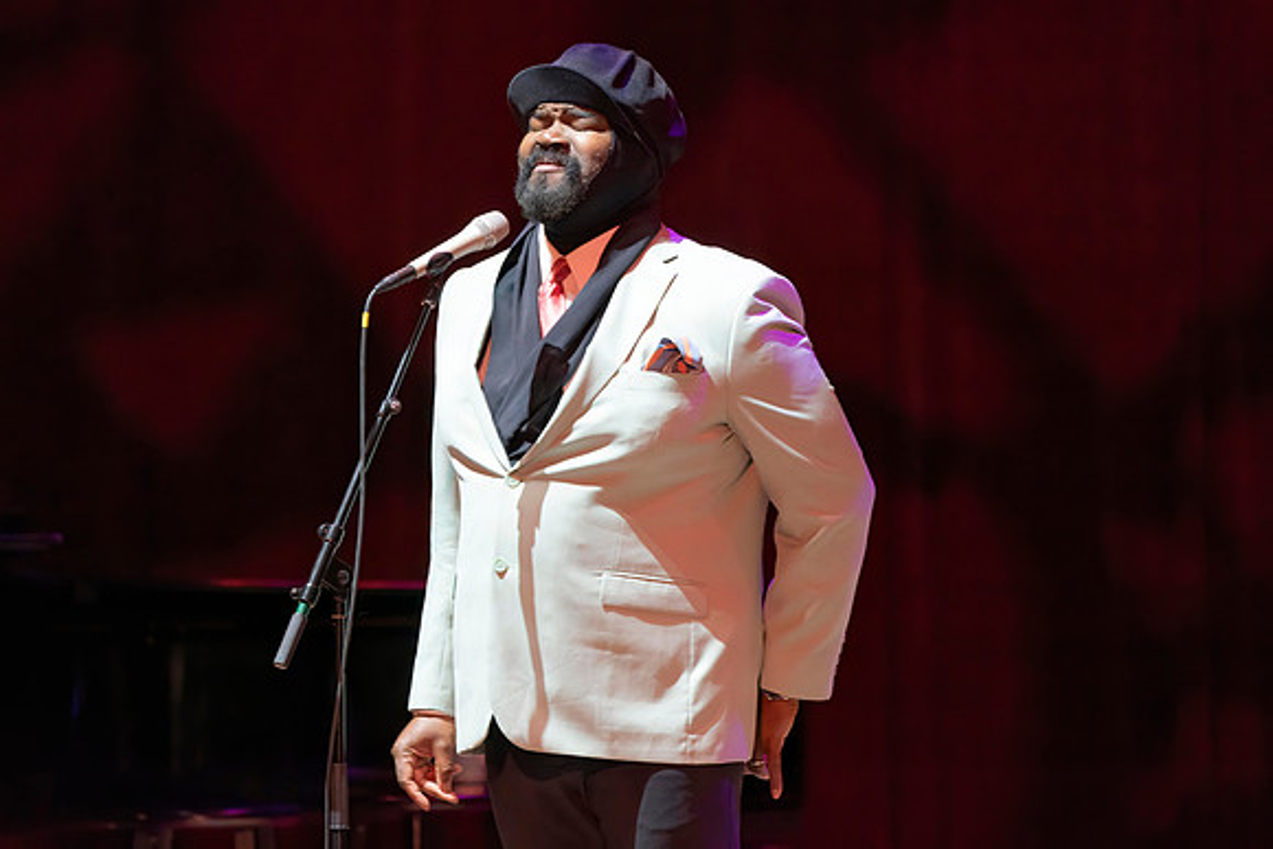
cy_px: 424
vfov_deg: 3.7
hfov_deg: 5.6
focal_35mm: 370
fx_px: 13086
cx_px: 636
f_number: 5.6
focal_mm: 370
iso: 5000
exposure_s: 1/320
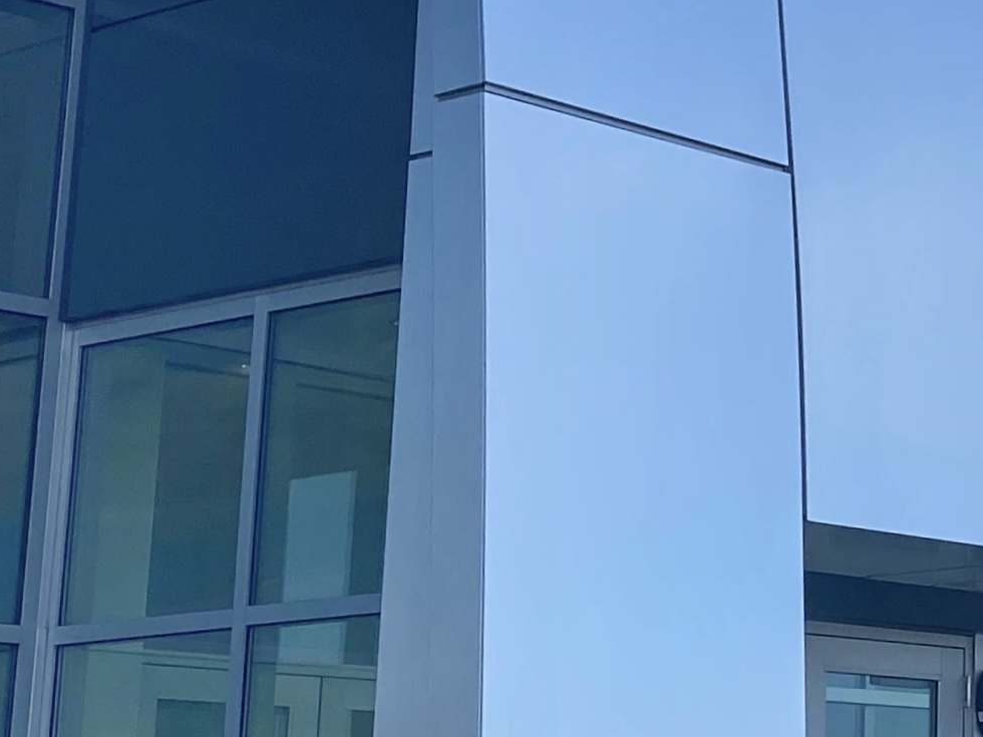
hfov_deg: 18.2
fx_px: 2925
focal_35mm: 103
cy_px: 63
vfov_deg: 14.2
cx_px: 1146
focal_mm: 4.25
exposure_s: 1/4808
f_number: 1.8
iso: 32
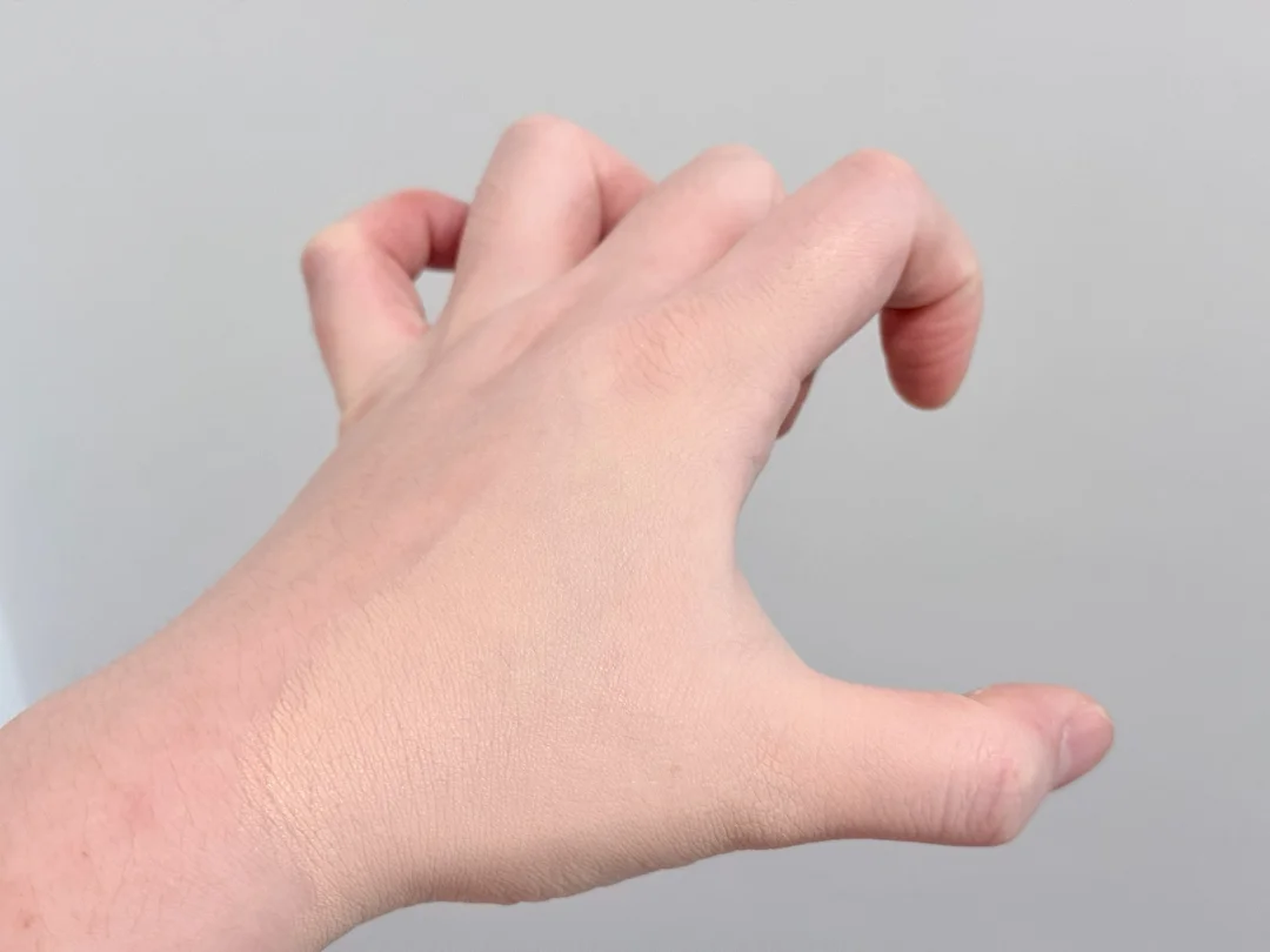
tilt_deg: -43.0
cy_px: 476
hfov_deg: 39.7
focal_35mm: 48
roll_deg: -4.3
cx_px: 635
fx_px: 1761
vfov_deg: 30.3
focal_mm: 6.76
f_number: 1.78
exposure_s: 1/60
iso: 160
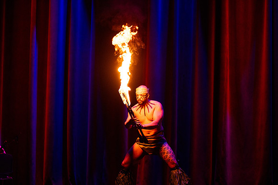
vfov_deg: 9.2
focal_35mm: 150
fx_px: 1159
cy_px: 92
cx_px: 139
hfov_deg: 13.7
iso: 3200
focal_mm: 150
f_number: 2.8
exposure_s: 1/200
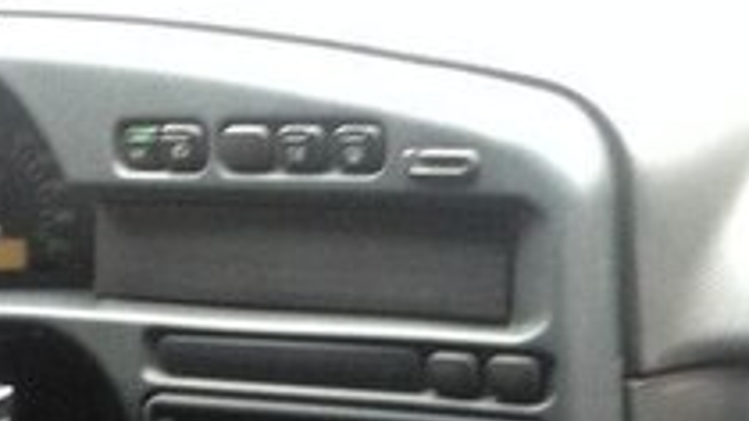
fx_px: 2244
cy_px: 719
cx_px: 303
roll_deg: +7.5
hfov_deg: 18.9
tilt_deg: -29.1
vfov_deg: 10.2
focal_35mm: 113
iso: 200
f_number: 2.4
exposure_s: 1/20
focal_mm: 4.12
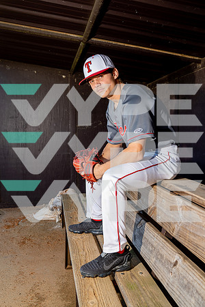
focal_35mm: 35
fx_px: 299
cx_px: 102
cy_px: 154
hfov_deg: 37.9
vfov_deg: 54.4
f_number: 5.6
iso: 200
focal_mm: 35
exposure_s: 1/250
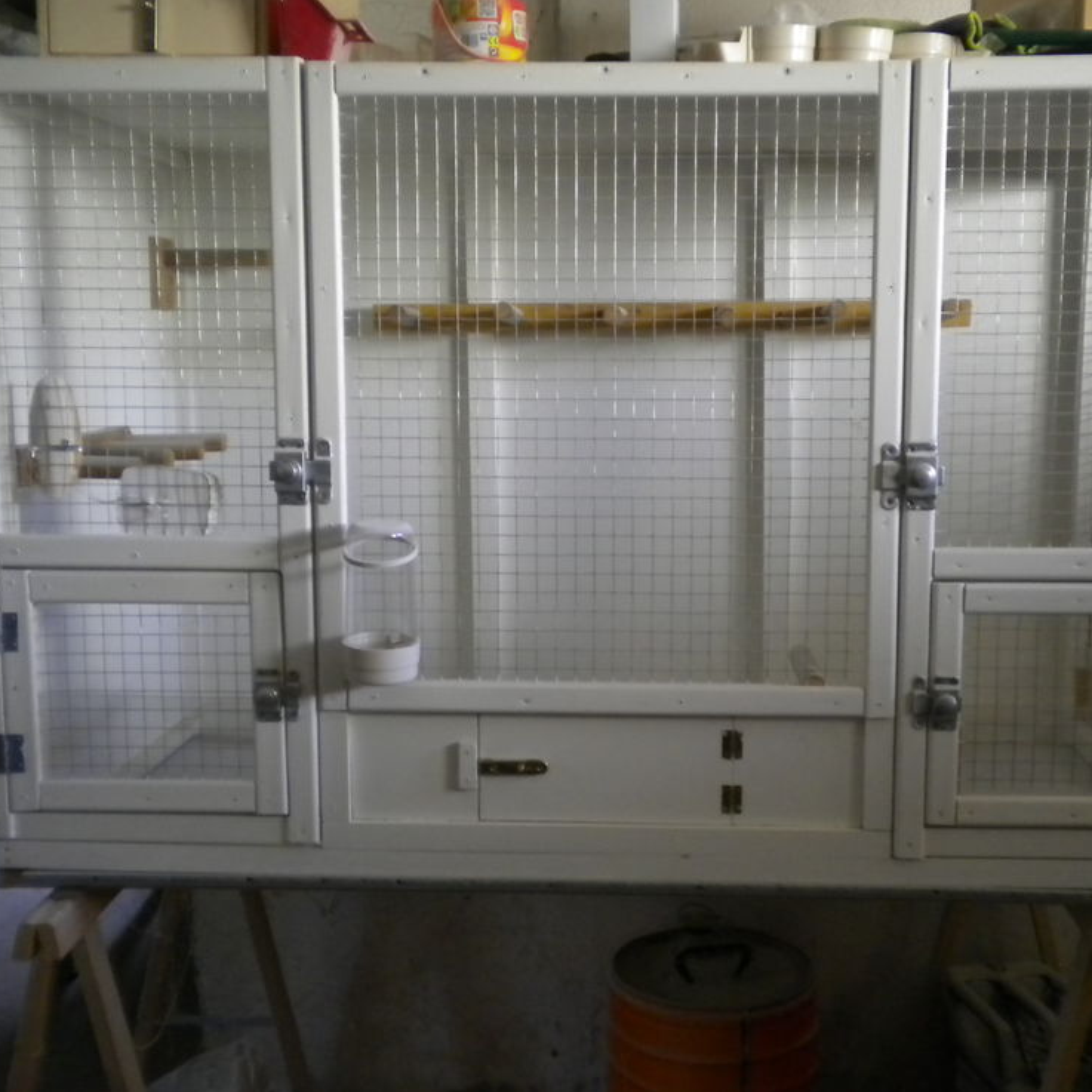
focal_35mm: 42
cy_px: 542
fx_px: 1499
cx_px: 615
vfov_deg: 40.0
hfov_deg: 40.0
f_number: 3.1
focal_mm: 6.3
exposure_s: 1/44.6
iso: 400
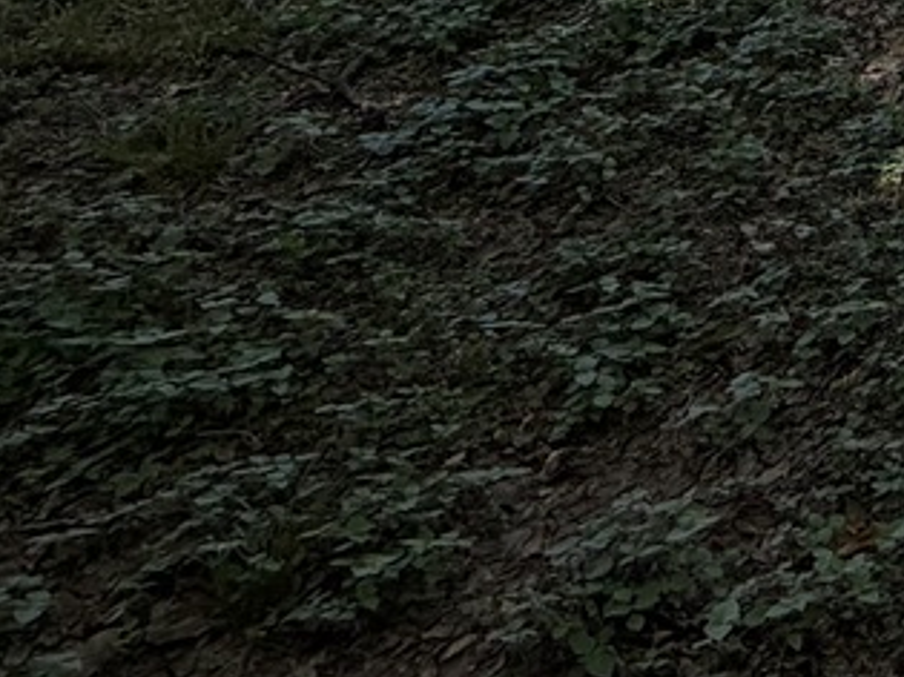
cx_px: 1733
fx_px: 1671
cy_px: -703
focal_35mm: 64
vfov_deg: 16.7
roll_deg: -1.5
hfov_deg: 19.7
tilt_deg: -6.4
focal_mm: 2.22
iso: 50
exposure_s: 1/502
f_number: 2.2
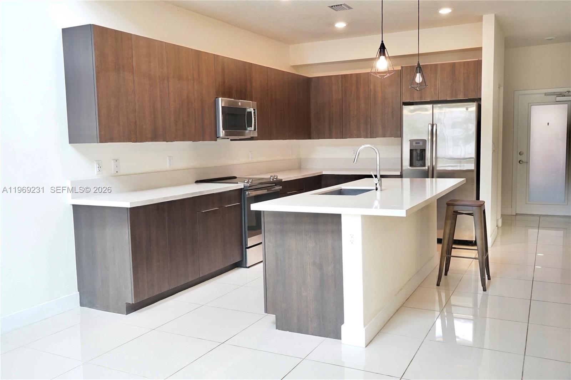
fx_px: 492
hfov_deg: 60.3
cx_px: 286
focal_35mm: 31
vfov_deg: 42.3
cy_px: 190
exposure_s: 1/60
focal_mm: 21
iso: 1000
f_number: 4
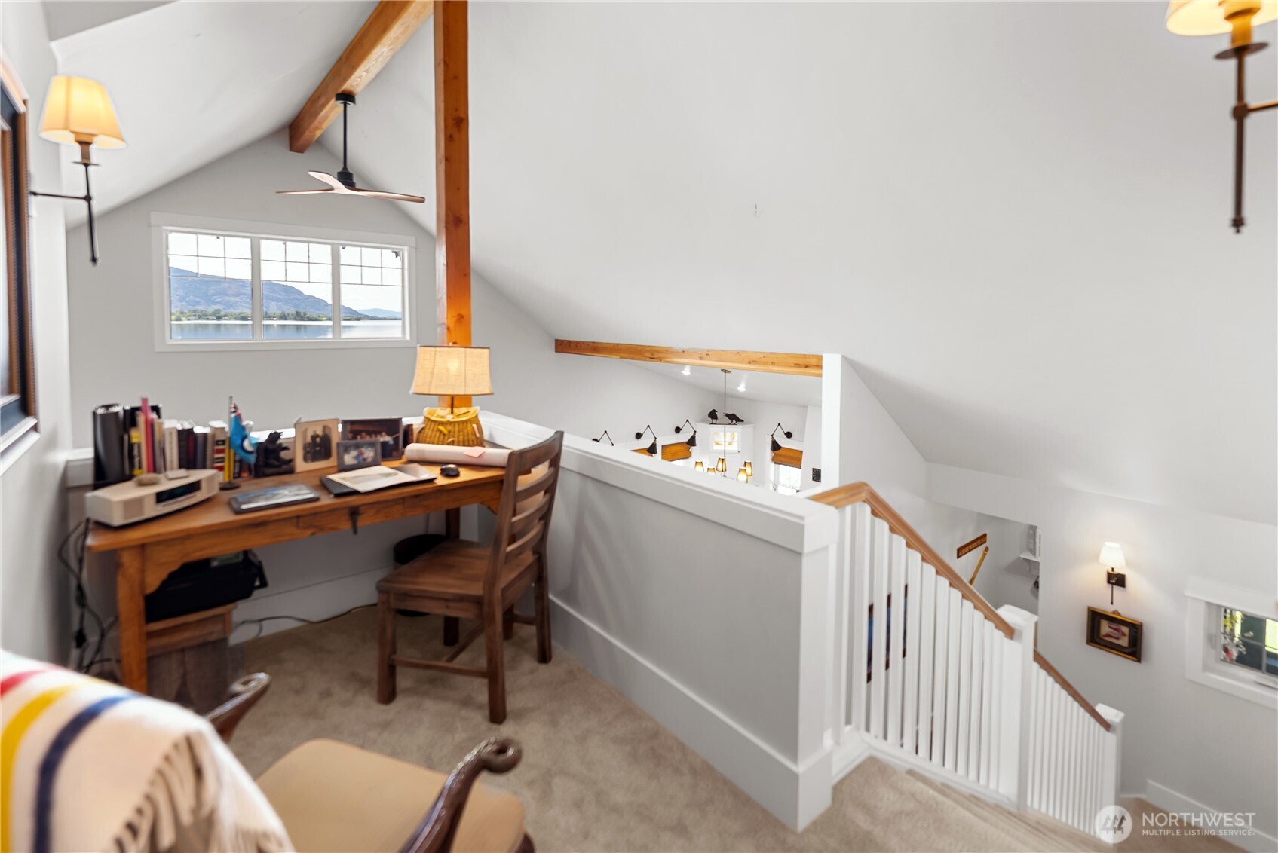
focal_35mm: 15
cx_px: 639
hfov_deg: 99.2
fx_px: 543
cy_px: 426
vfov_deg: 76.3
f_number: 2.8
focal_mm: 15.3
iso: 400
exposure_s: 1/15
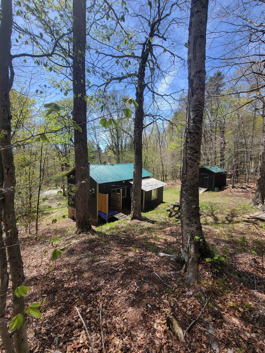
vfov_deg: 106.2
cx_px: 132
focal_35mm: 13
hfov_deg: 89.9
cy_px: 176
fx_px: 133
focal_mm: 2.2
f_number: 2.2
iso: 50
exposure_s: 1/796
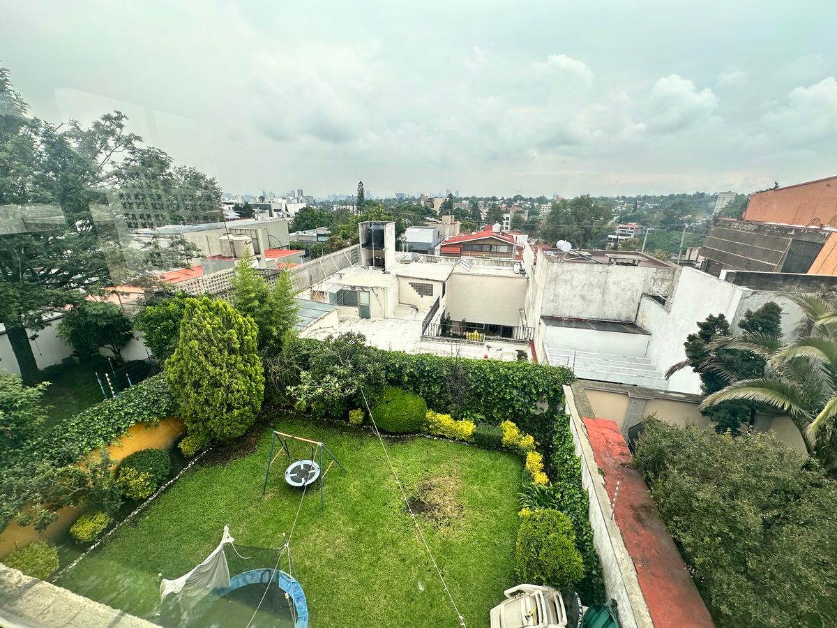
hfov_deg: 102.1
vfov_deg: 85.7
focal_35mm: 14
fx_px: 339
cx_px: 418
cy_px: 314
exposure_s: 1/1072
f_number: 2.2
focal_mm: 2.22
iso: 40
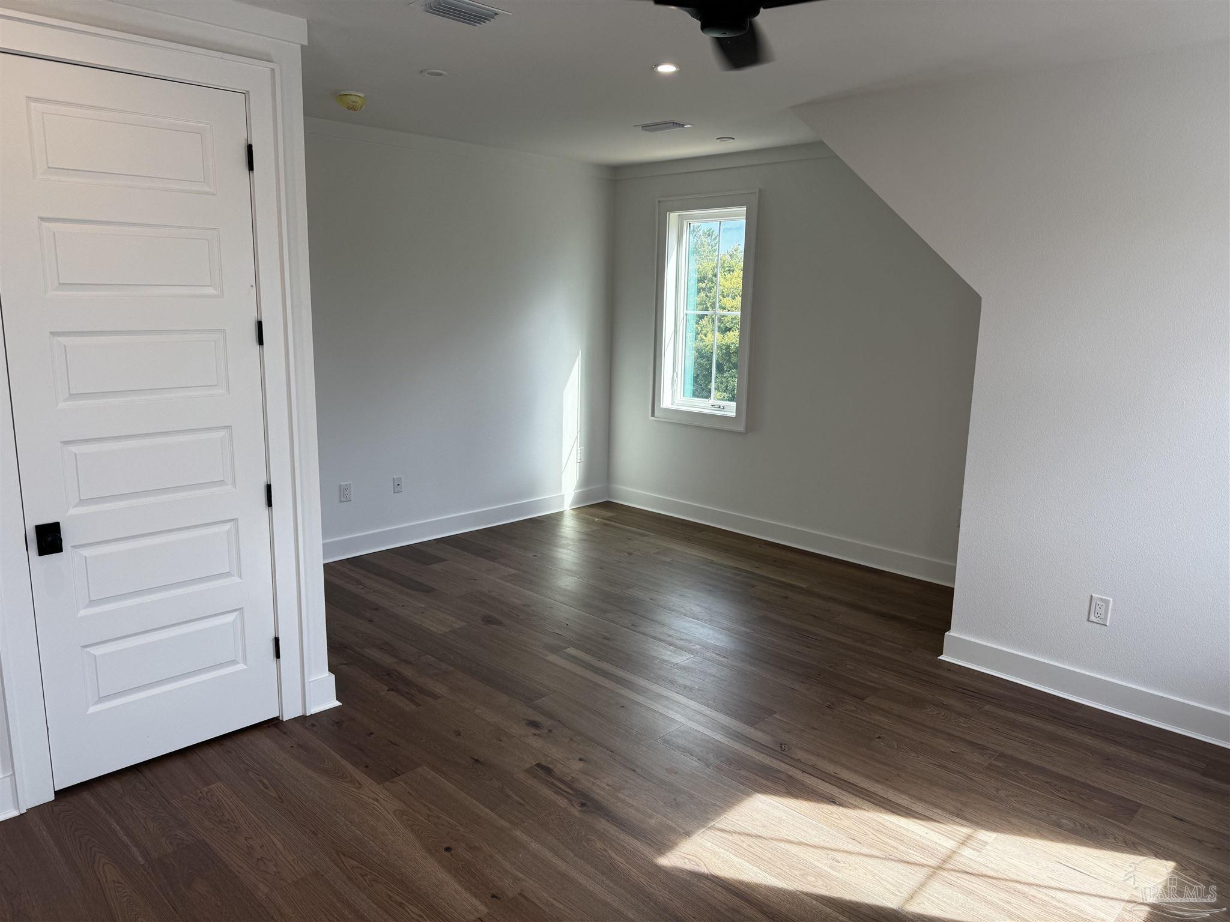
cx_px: 615
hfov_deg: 71.6
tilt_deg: -10.6
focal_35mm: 24
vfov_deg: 56.8
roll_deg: -0.2
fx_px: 853
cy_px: 461
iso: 80
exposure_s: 1/170
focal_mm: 6.76
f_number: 1.78
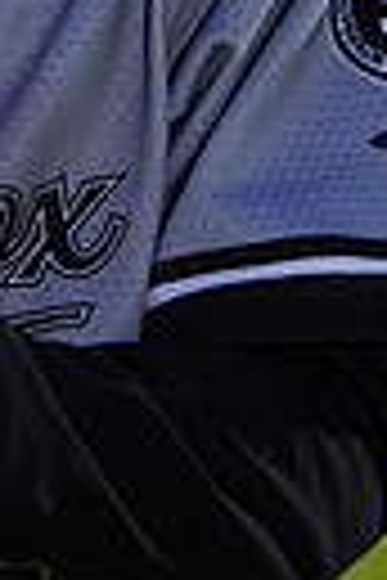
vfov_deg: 1.7
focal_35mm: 1237
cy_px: -337
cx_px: -286
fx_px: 19945
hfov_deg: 1.1
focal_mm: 276
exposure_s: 1/250
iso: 100
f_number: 8
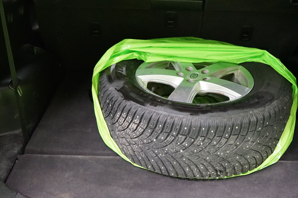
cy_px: 51
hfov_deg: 42.7
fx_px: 381
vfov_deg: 28.8
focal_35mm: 46
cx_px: 160
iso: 6400
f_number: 5
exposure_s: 1/50
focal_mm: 28
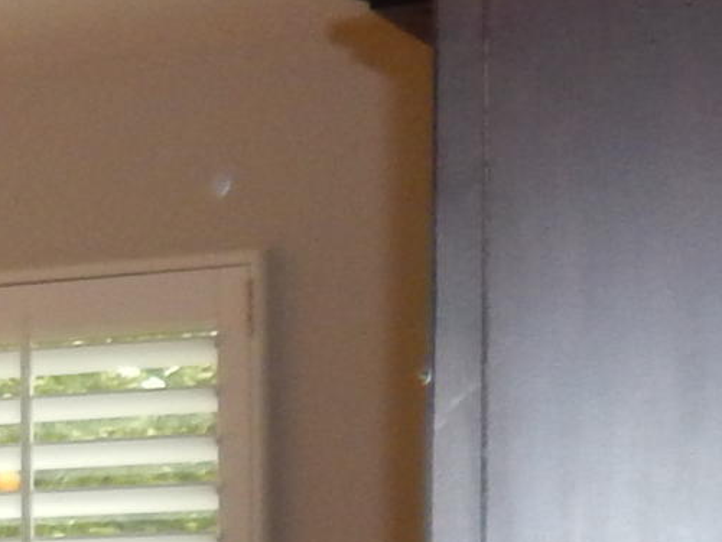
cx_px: -1314
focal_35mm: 138
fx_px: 2878
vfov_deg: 10.4
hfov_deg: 10.7
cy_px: 789
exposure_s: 1/30
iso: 180
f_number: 3
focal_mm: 4
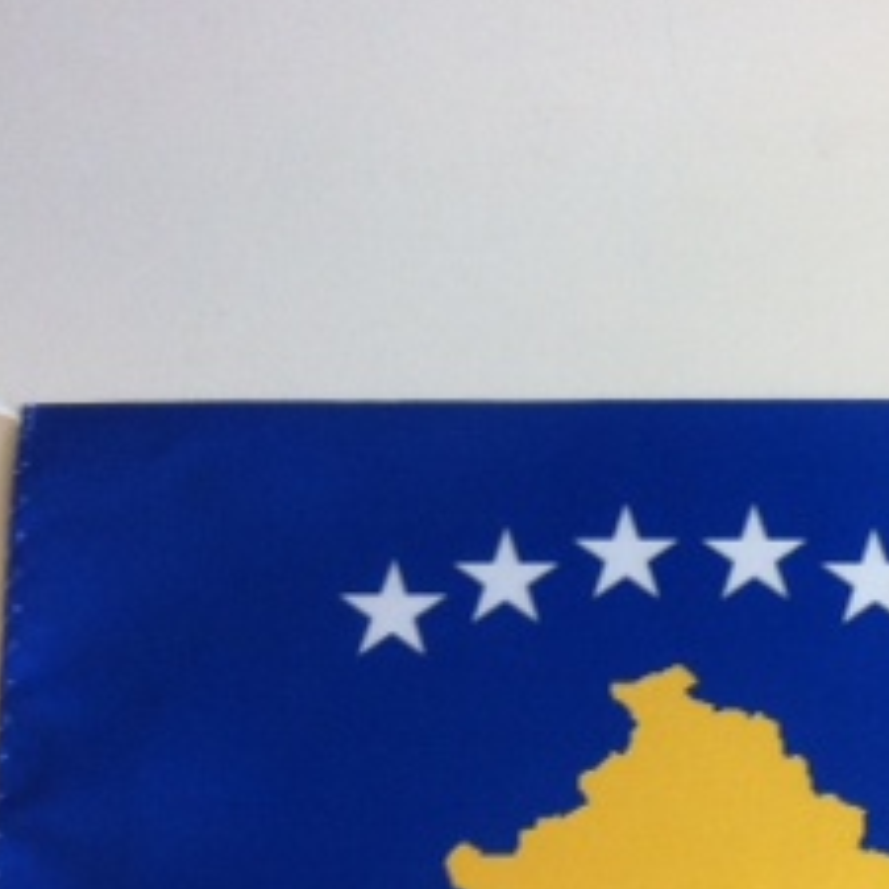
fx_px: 2557
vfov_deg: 19.5
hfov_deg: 19.6
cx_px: 672
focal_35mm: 88
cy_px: 727
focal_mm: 3.85
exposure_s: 1/15
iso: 80
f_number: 2.8
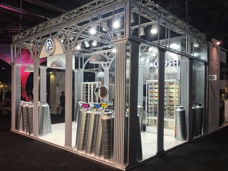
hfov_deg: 61.7
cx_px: 114
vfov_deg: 48.2
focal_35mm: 29
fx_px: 191
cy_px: 86
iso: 40
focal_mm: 4.15
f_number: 2.2
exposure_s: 1/100
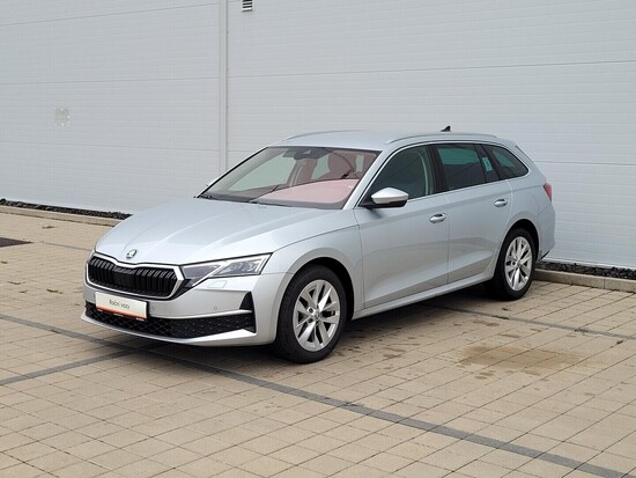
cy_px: 239
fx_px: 478
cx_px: 318
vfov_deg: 53.1
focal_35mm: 26
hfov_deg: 67.3
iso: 40
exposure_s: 1/248
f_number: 1.8
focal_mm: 5.4
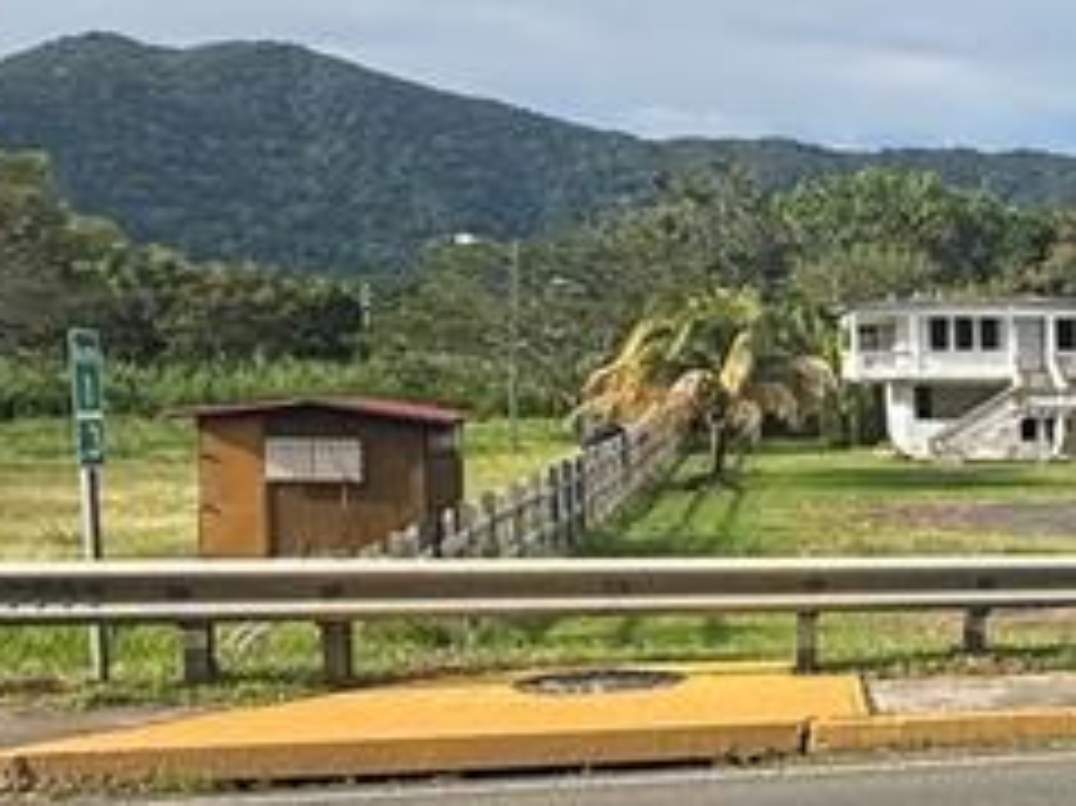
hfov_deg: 25.1
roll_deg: -0.2
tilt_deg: -3.4
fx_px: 1864
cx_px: 1589
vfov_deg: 24.3
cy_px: 531
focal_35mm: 60
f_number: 2.2
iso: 50
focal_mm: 2.22
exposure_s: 1/1961
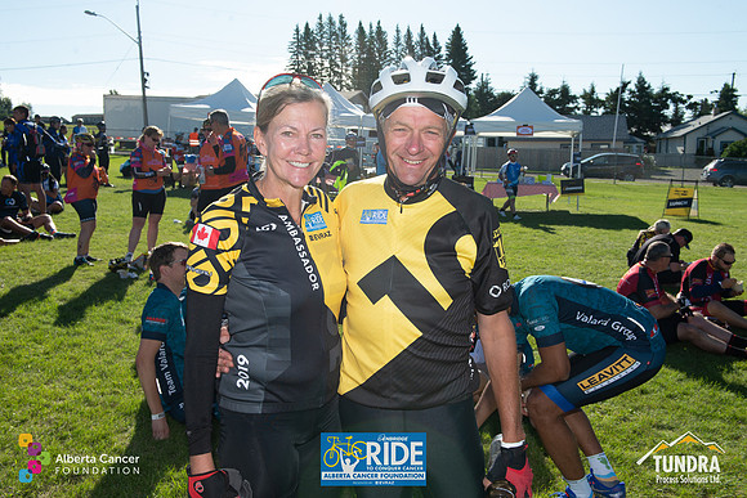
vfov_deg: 38.9
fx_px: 706
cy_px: 249
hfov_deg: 55.8
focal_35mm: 34
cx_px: 374
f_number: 9
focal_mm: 34
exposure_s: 1/400
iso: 200
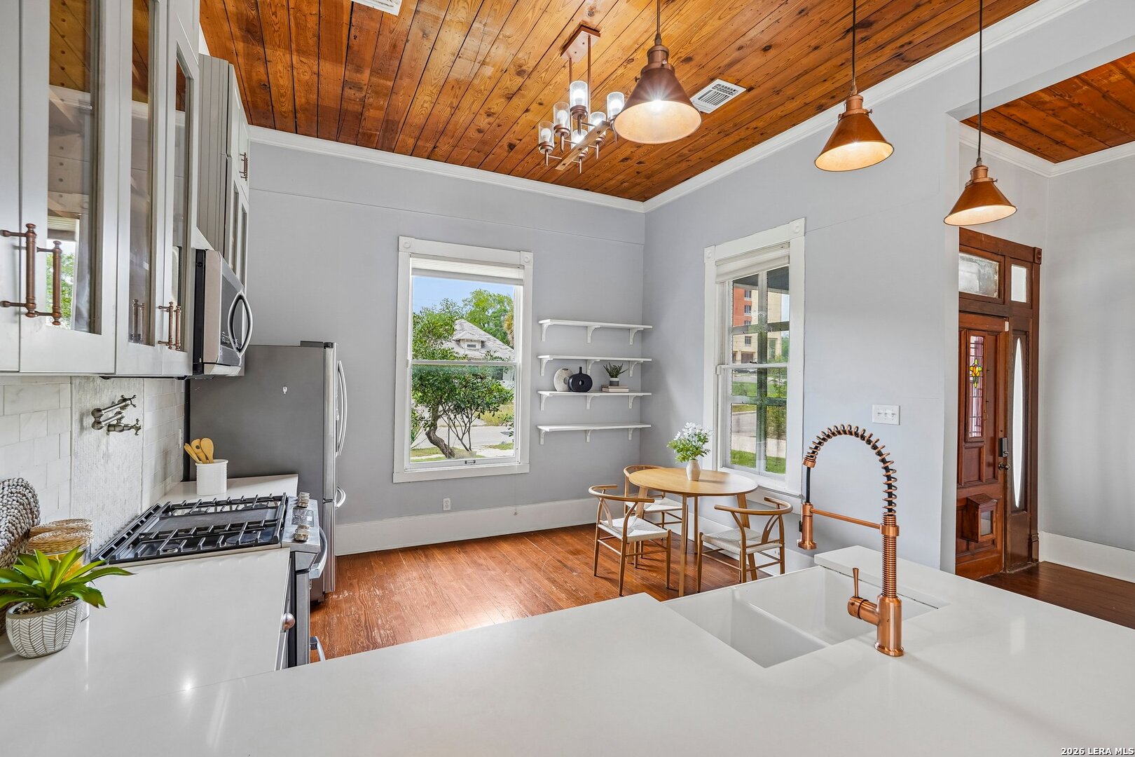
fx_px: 504
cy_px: 378
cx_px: 568
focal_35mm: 16
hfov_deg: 96.7
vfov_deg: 73.7
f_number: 8
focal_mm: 16
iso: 200
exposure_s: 1/30
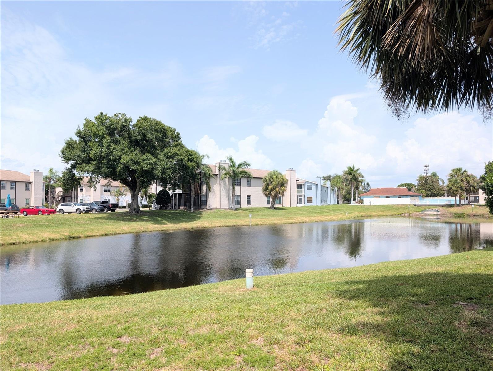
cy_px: 186
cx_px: 246
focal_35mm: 24
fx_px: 342
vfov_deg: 56.9
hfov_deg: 71.5
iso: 21
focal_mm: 6.9
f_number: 1.68
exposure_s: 1/1471
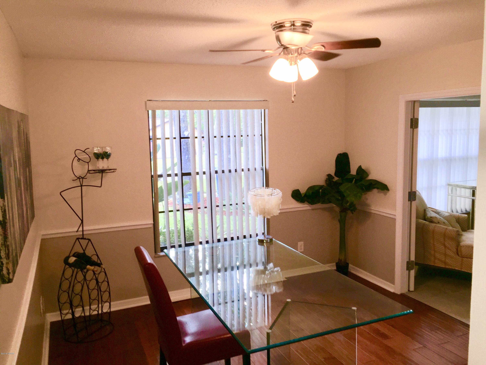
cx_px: 243
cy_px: 182
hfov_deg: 61.7
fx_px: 407
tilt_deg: -7.8
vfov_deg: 48.2
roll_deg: +1.8
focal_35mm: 29
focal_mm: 4.15
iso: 32
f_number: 2.2
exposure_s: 1/62
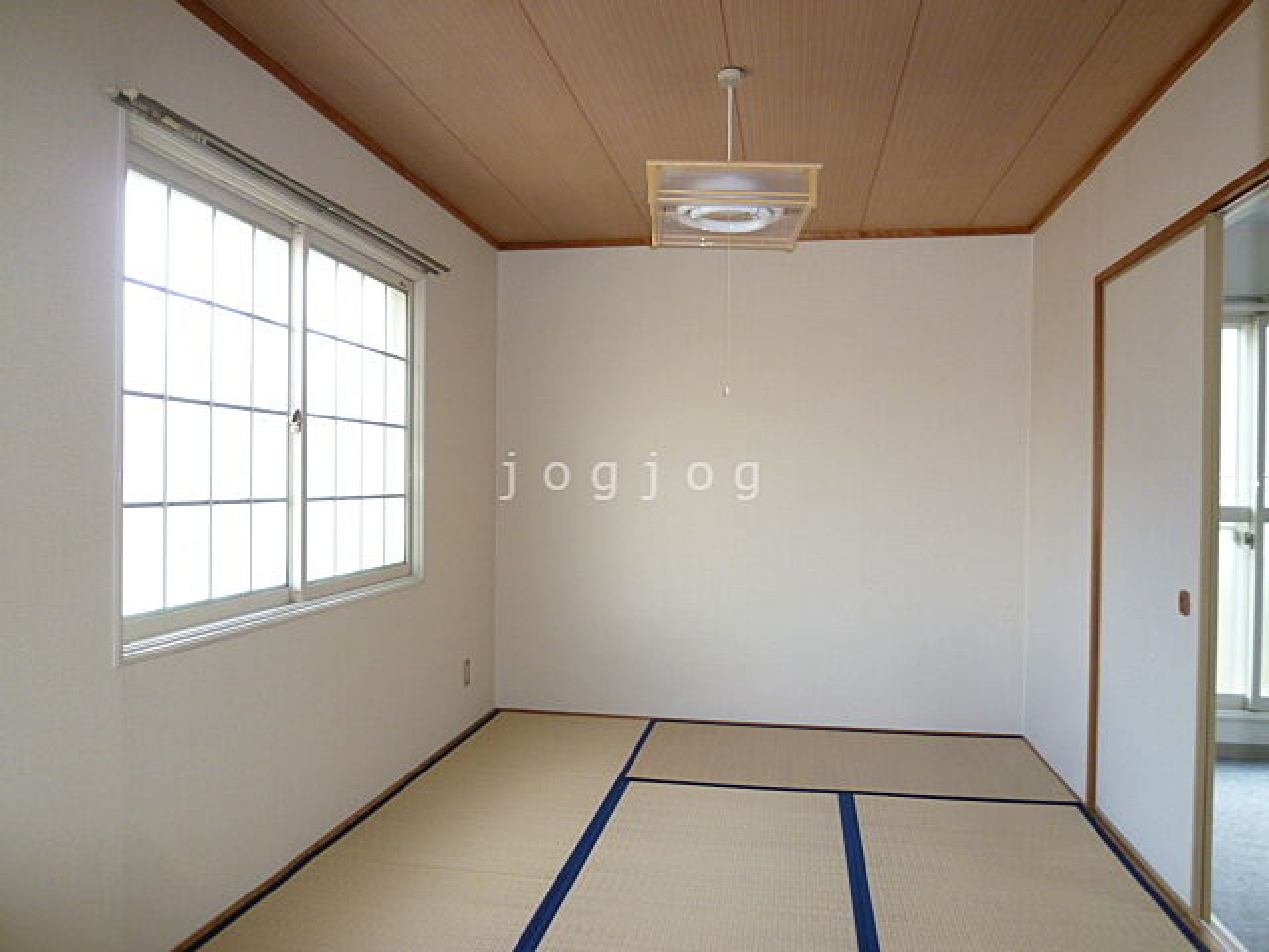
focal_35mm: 24
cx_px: 634
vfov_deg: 56.8
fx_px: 880
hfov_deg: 71.6
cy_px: 476
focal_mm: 4.3
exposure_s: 1/60
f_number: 2.2
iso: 100
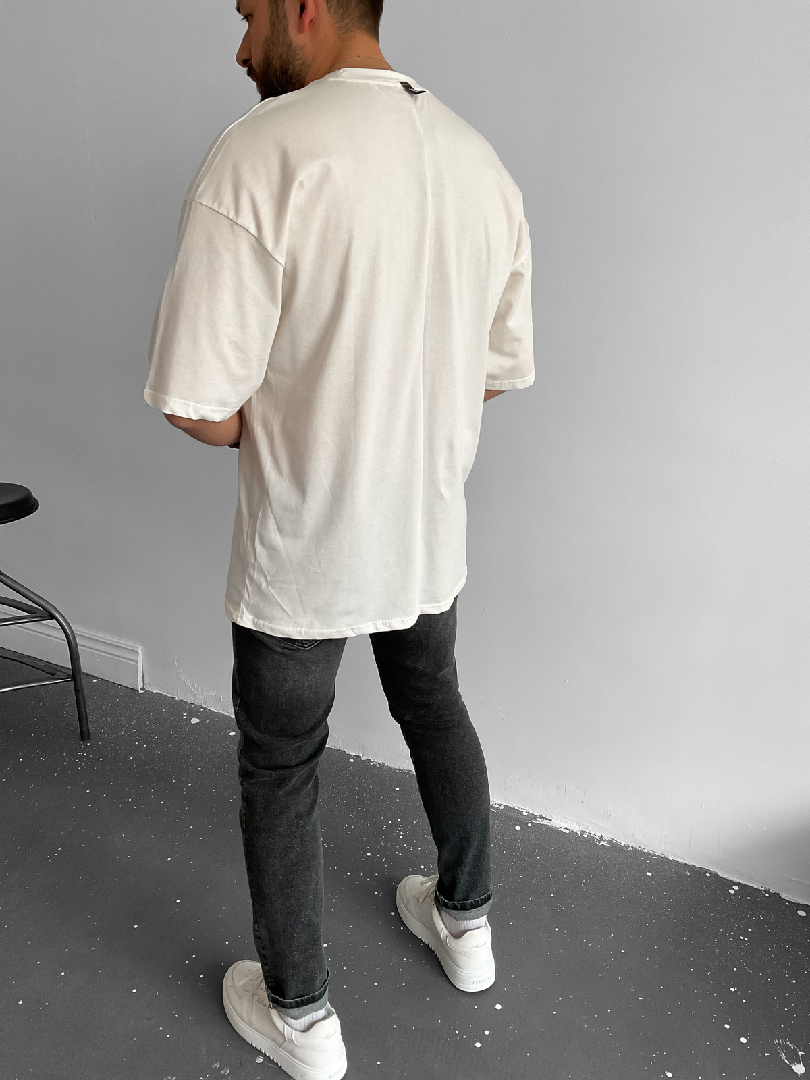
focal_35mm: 29
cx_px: 405
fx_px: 905
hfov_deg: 48.2
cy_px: 540
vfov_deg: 61.7
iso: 64
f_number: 1.8
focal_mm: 3
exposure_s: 1/115
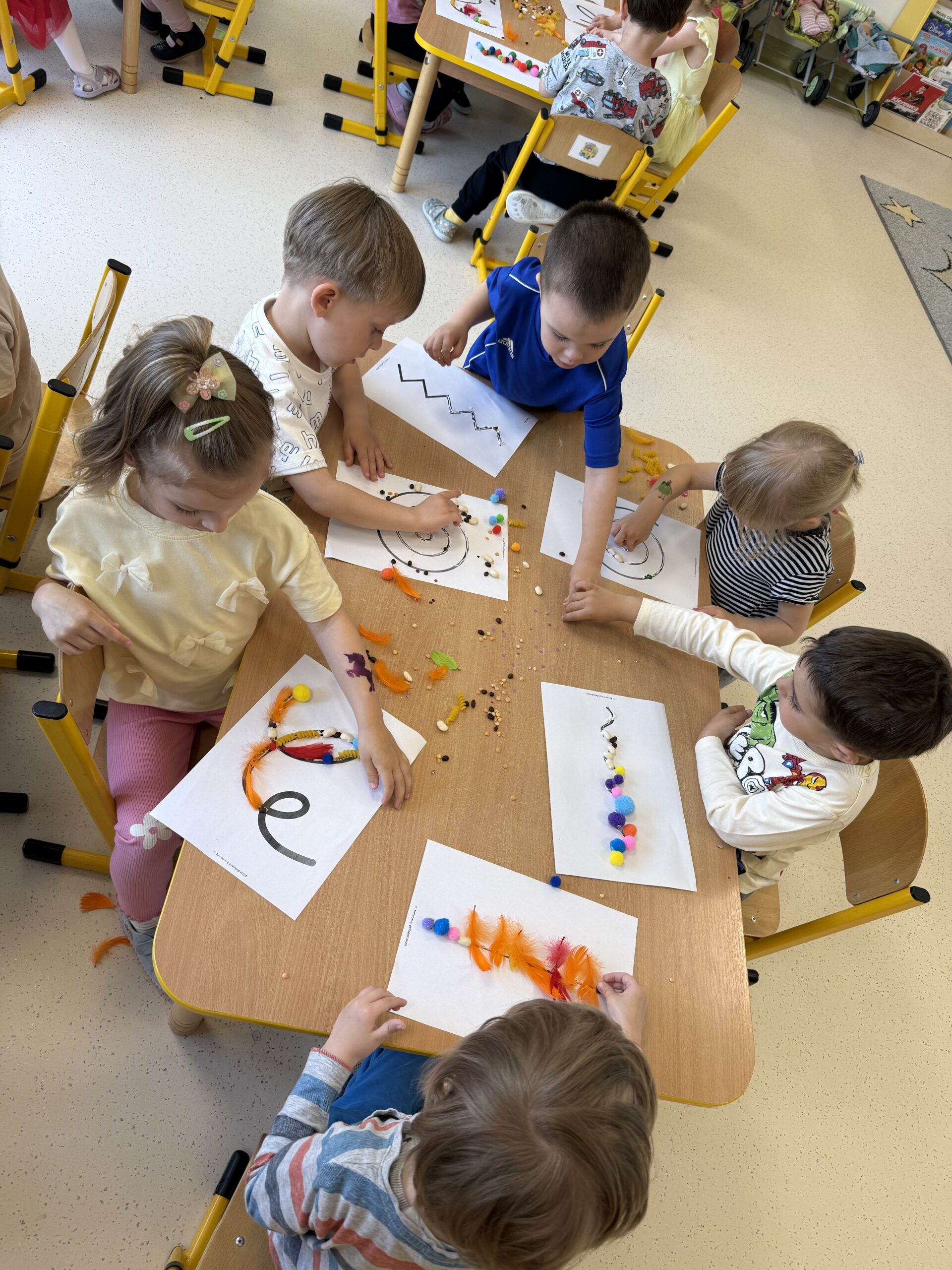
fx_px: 880
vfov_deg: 71.6
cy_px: 635
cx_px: 476
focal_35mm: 24
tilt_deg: -50.0
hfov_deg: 56.8
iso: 64
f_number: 1.78
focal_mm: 6.76
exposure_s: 1/100
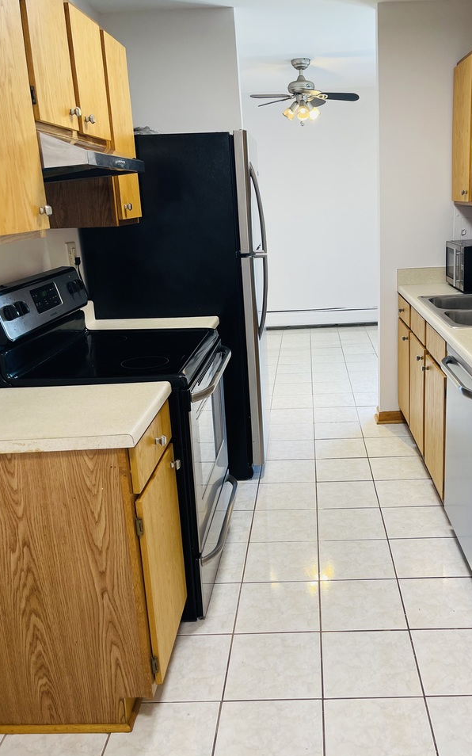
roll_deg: +2.7
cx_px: 301
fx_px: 618
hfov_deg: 41.5
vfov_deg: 62.9
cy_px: 365
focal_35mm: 30
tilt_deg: -15.1
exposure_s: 1/60
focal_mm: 5.1
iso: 64
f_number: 1.6
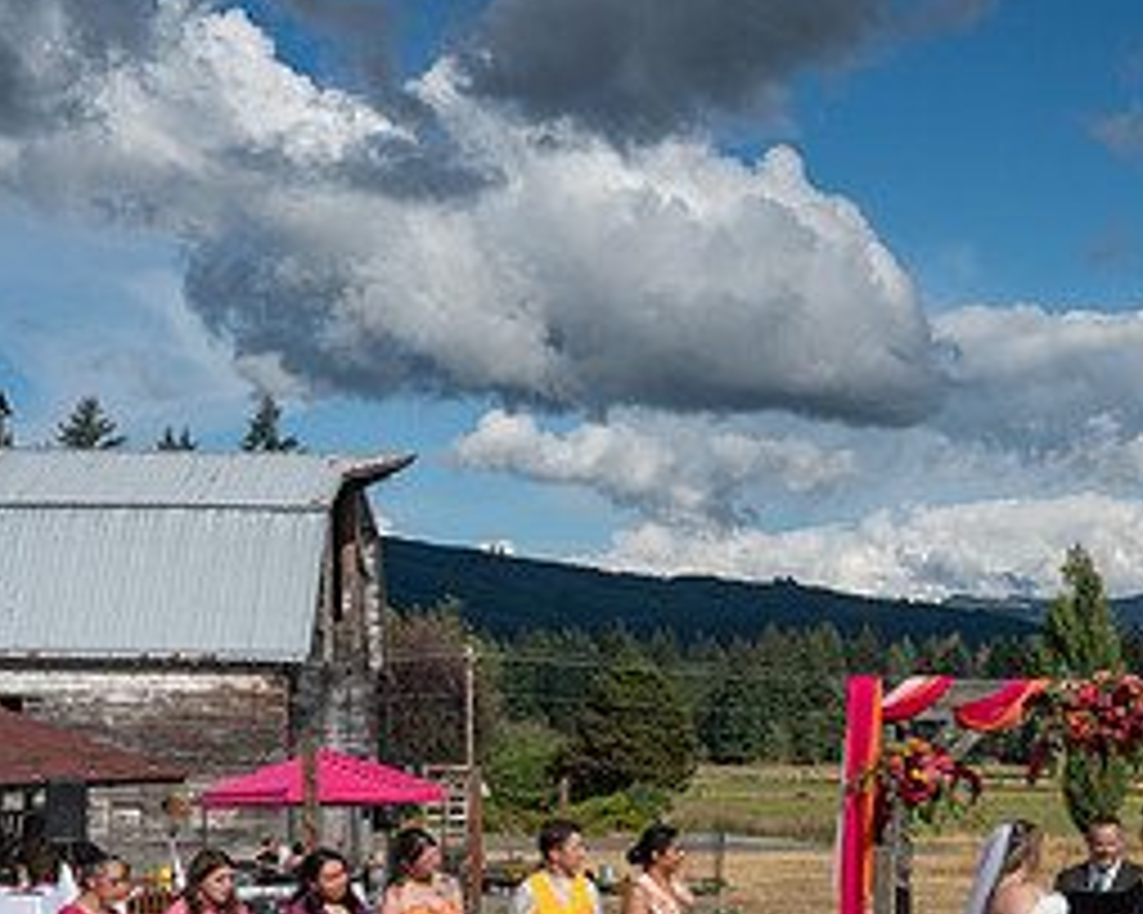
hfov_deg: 24.6
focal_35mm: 75
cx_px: 1044
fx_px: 2536
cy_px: 727
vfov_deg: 20.2
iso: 400
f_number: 4.5
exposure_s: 1/6400
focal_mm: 35
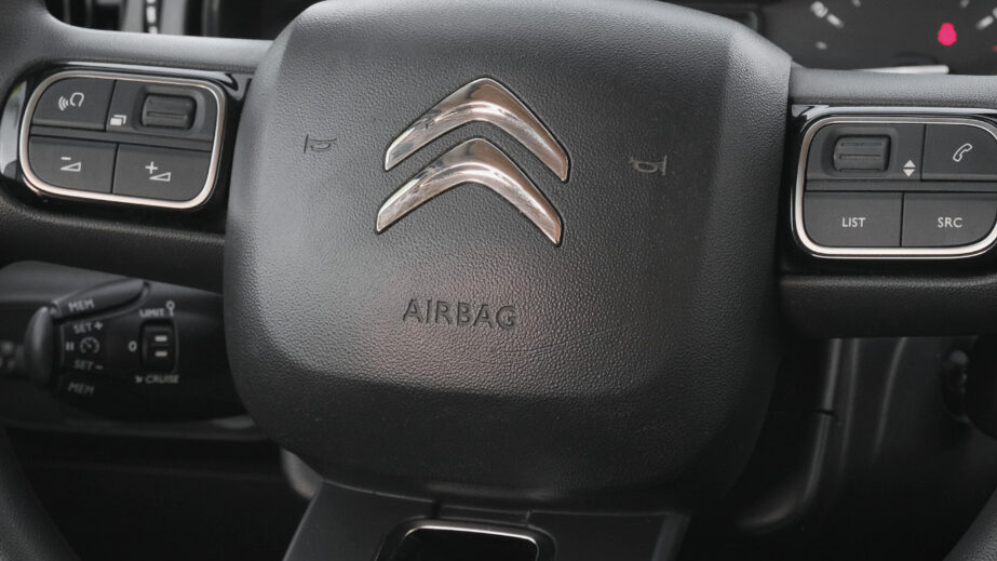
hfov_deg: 26.9
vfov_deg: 15.3
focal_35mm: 79
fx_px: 2088
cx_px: 493
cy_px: 219
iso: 2000
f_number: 9
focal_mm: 45
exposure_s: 1/100
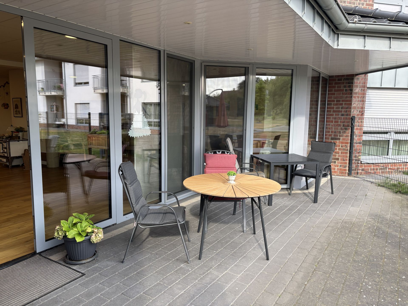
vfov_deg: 53.1
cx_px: 204
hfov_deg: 67.3
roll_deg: -0.9
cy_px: 153
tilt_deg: -7.8
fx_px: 306
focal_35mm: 26
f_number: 1.6
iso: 32
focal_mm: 5.96
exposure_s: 1/139
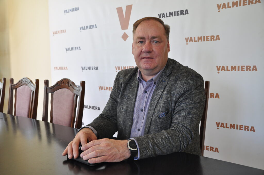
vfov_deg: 41.6
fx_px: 231
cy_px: 88
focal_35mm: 32
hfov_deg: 59.6
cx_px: 132
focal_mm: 21
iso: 400
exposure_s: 1/60
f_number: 4
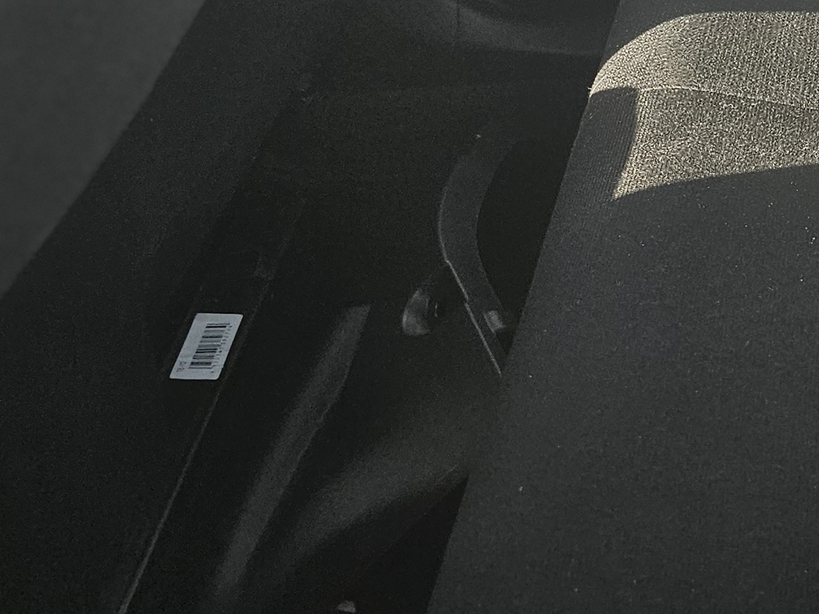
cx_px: 1167
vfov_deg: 18.5
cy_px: -224
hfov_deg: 22.7
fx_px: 1727
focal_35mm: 73
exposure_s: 1/190
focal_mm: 6.3
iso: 200
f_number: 1.7
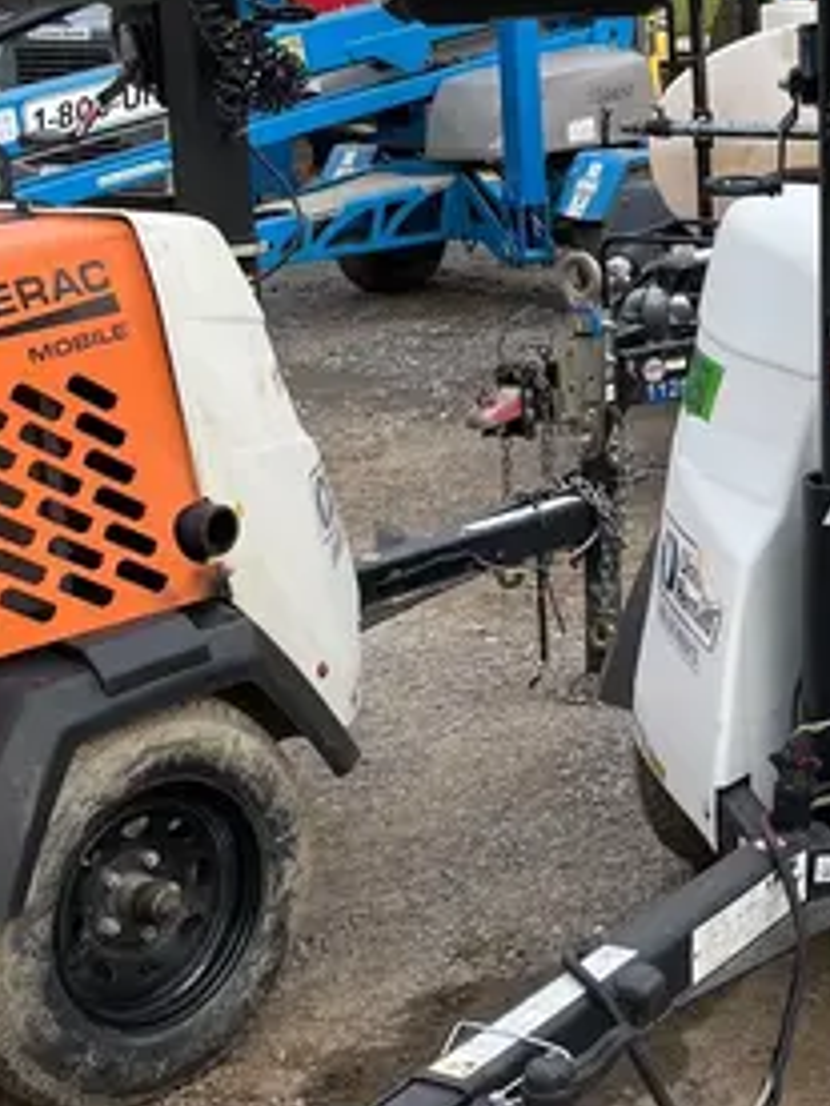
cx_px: 870
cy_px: 383
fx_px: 2206
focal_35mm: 69
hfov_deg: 20.5
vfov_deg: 28.0
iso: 50
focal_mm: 5.1
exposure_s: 1/804
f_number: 1.6
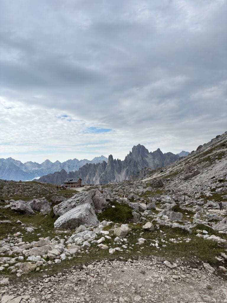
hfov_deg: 53.1
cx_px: 114
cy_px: 152
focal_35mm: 26
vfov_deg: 67.3
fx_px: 227
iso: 50
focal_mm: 5.96
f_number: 1.6
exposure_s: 1/3413
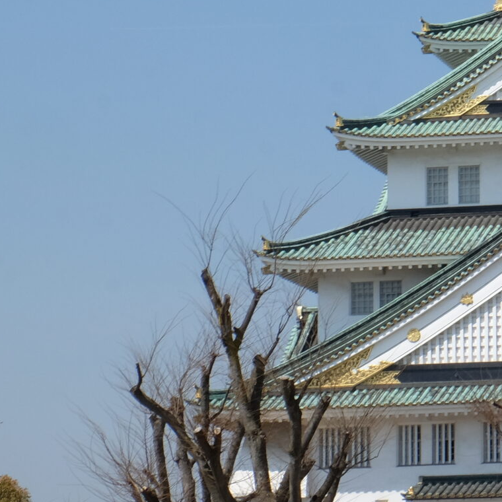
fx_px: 3429
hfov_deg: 8.3
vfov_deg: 8.3
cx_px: 659
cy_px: 10
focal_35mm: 209
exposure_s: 1/250
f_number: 20
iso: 400
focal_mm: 48.4
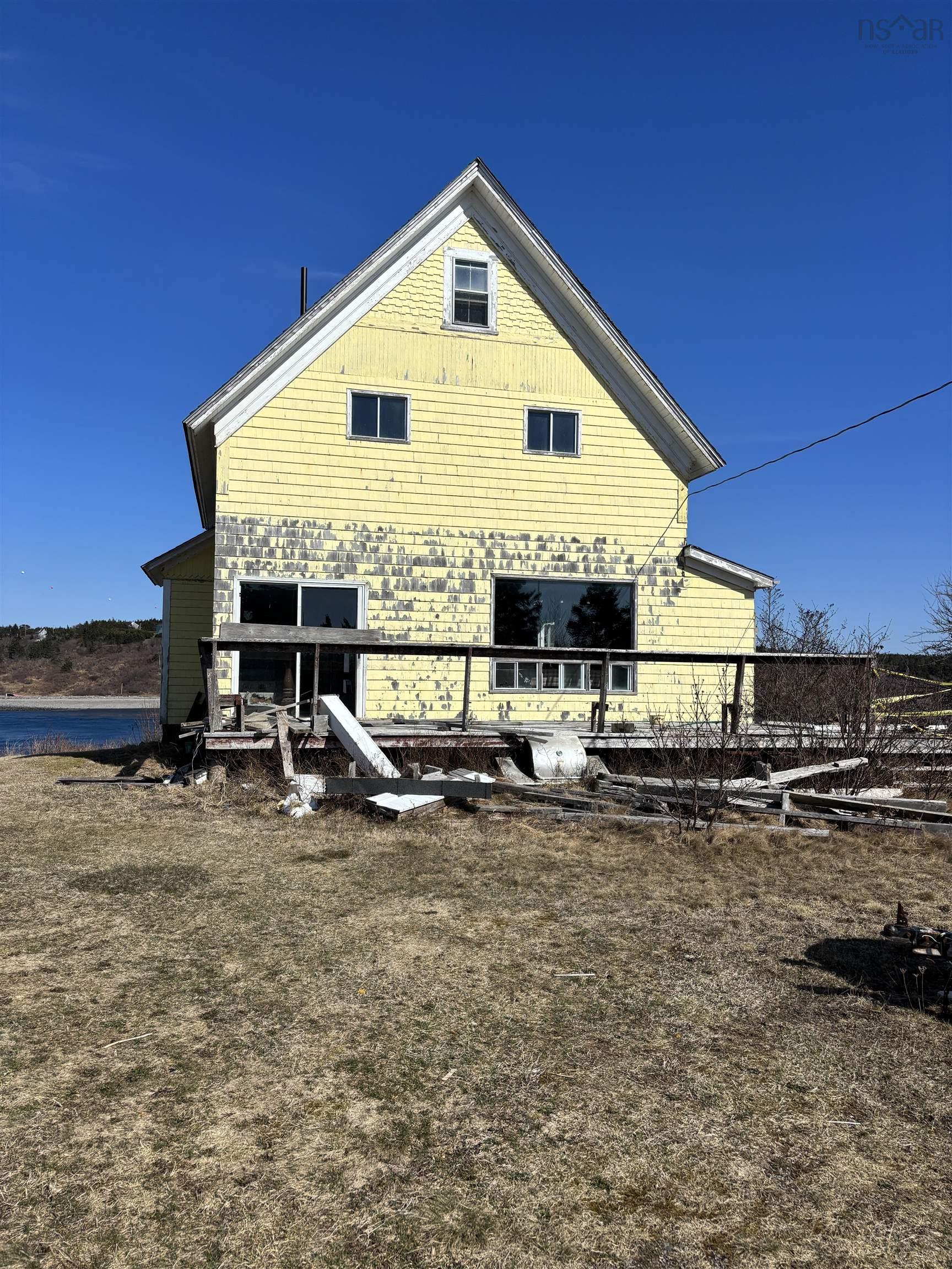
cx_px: 476
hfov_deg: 53.1
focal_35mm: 26
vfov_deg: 67.3
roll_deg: -1.5
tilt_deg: +2.9
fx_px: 953
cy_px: 634
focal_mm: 5.96
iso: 50
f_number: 1.6
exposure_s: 1/7194
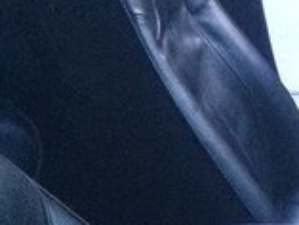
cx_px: 520
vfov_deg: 11.6
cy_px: 354
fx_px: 1055
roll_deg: -6.7
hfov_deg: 14.4
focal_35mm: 122
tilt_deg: -32.3
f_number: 2.2
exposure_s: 1/25
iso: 320
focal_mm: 4.15
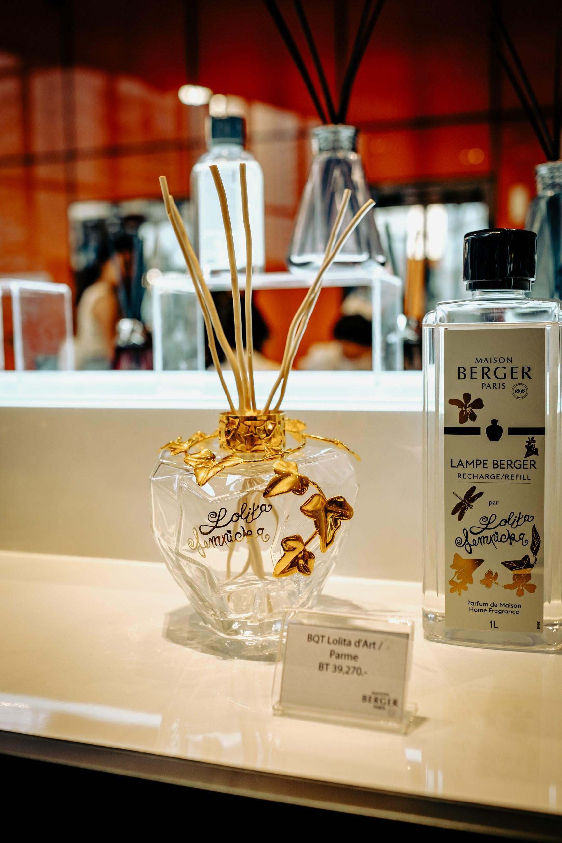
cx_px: 281
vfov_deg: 54.4
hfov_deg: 37.9
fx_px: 819
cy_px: 422
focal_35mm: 35
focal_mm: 23
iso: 200
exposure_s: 1/250
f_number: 2.8
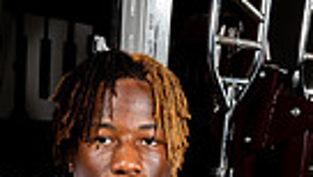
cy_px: 497
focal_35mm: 121
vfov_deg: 8.7
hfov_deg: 17.6
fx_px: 1006
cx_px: 108
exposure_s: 1/250
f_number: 8
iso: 200
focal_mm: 35
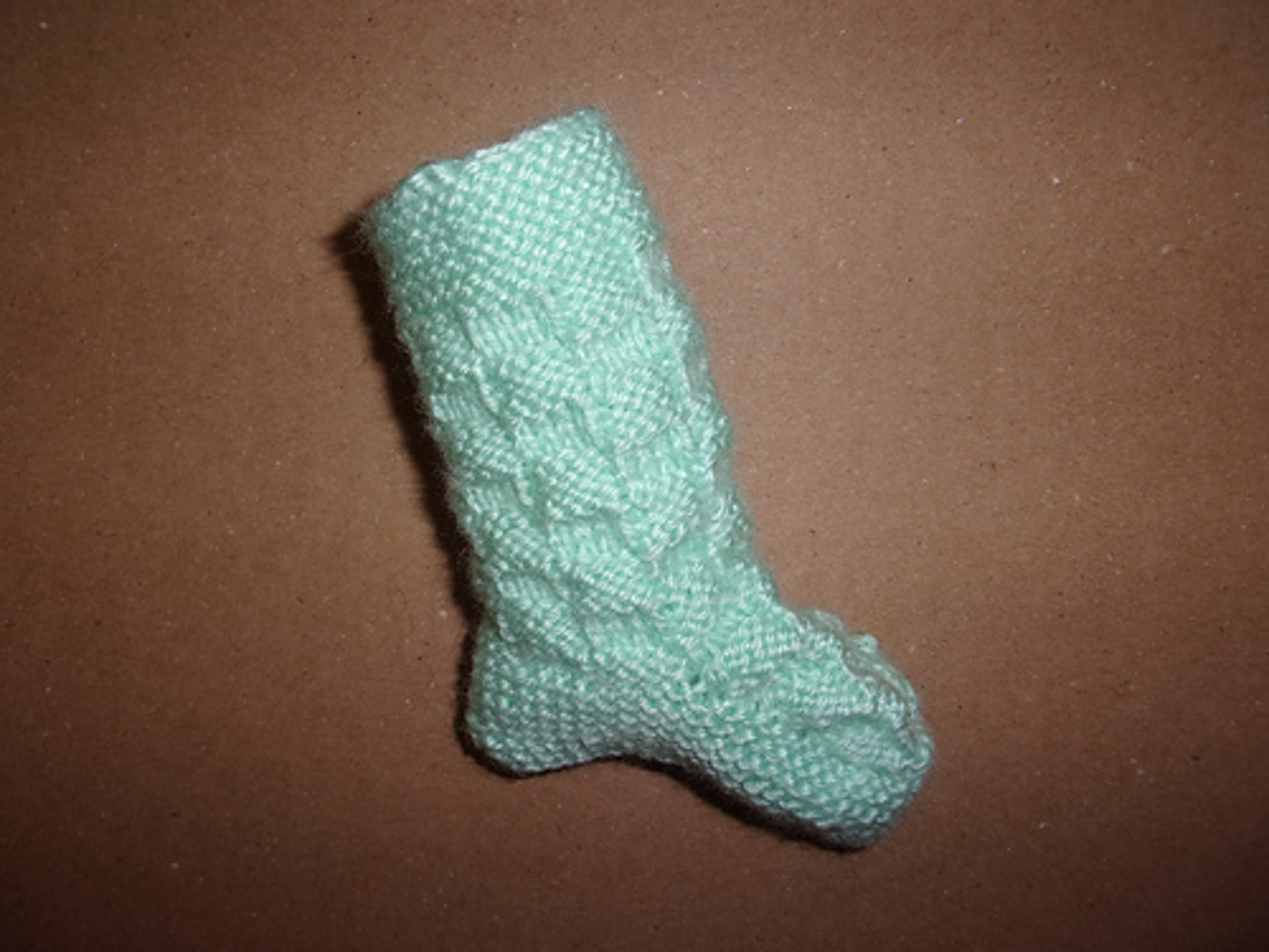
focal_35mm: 28
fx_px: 1026
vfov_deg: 49.7
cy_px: 476
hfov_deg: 63.4
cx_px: 634
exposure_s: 1/34
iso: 100
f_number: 3.9
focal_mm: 5.1
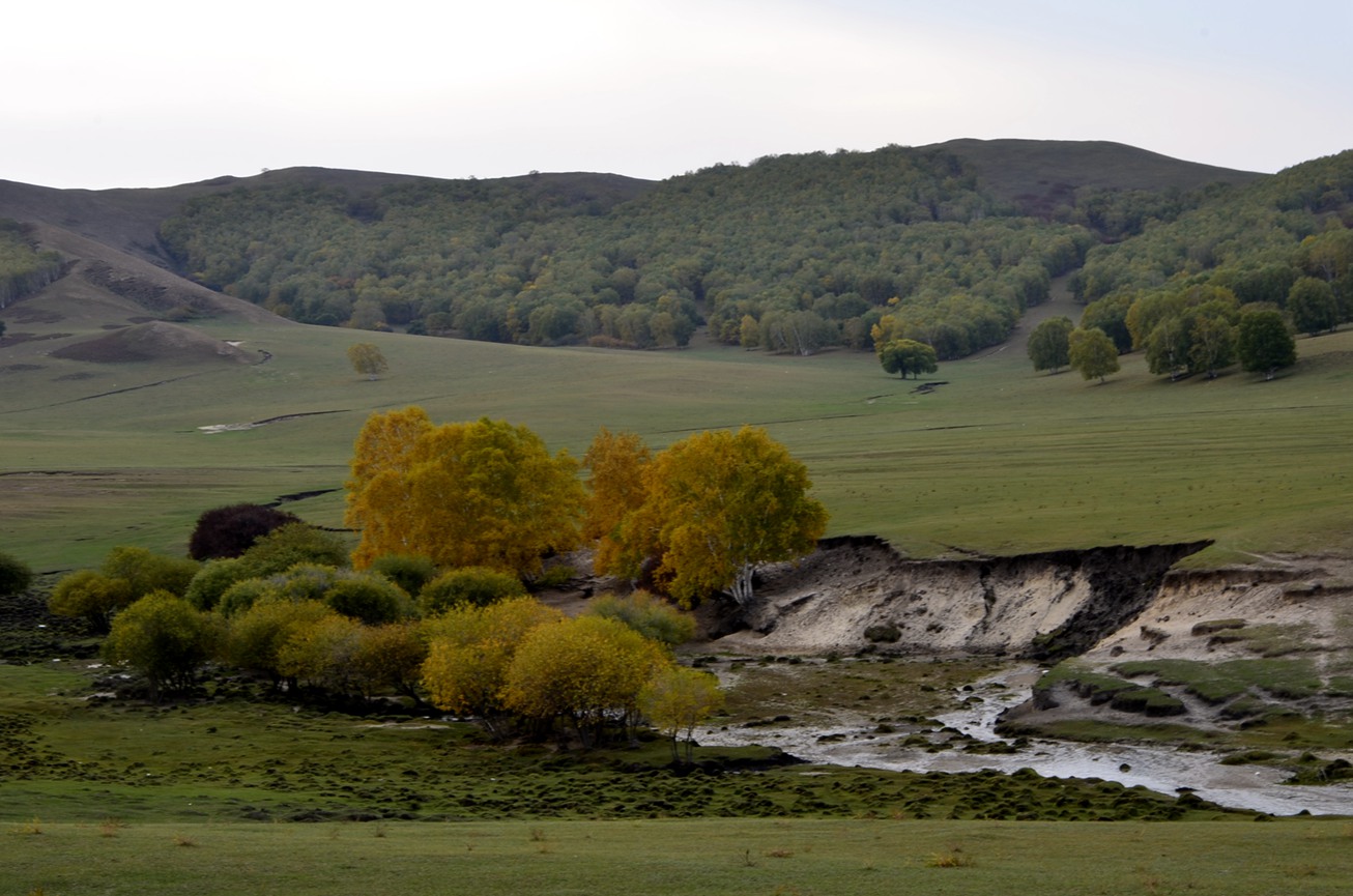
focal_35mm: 87
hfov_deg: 23.4
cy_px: 448
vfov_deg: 15.6
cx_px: 676
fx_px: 3263
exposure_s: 1/20
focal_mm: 58
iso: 100
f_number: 16
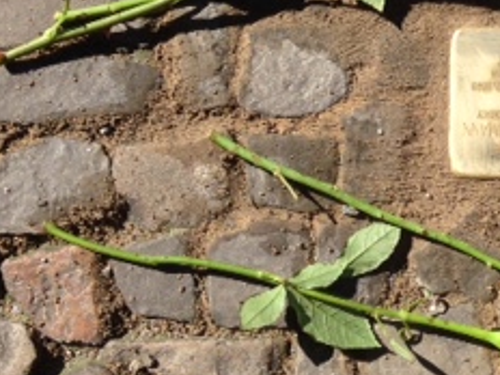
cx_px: 582
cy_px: 84
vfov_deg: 16.1
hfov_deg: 20.3
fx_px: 1314
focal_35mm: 91
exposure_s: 1/1022
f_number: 2.4
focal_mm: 4.12
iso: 50
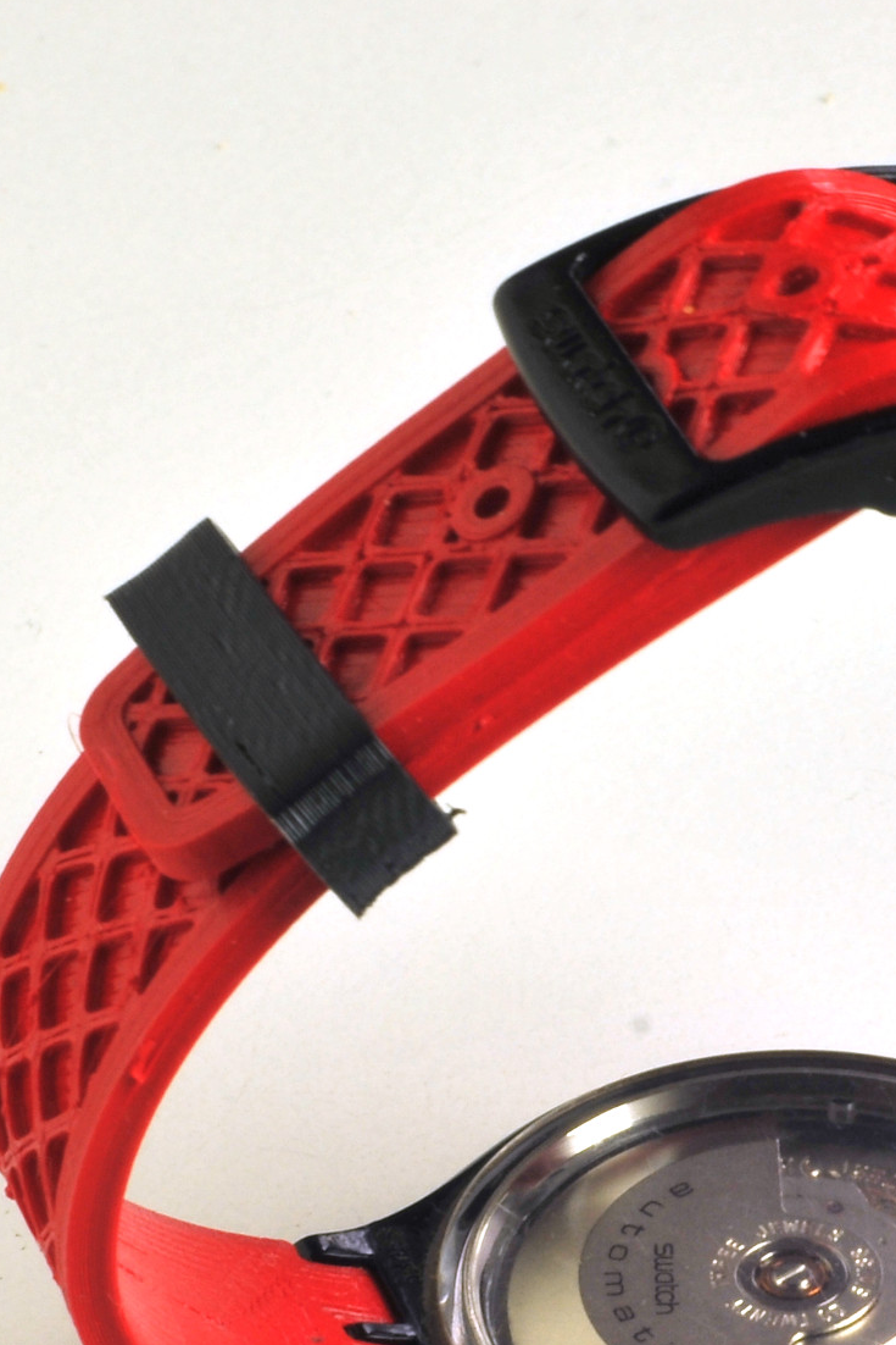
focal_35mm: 174
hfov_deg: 7.9
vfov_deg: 11.8
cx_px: 806
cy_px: 963
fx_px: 6493
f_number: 16
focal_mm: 50
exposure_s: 1/2.5
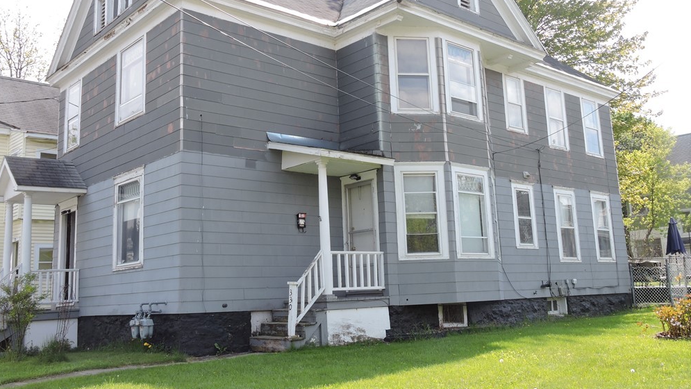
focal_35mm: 37
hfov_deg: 54.0
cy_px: 171
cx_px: 337
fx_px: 678
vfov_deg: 32.0
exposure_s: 1/320
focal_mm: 5.9
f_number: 3.6
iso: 100
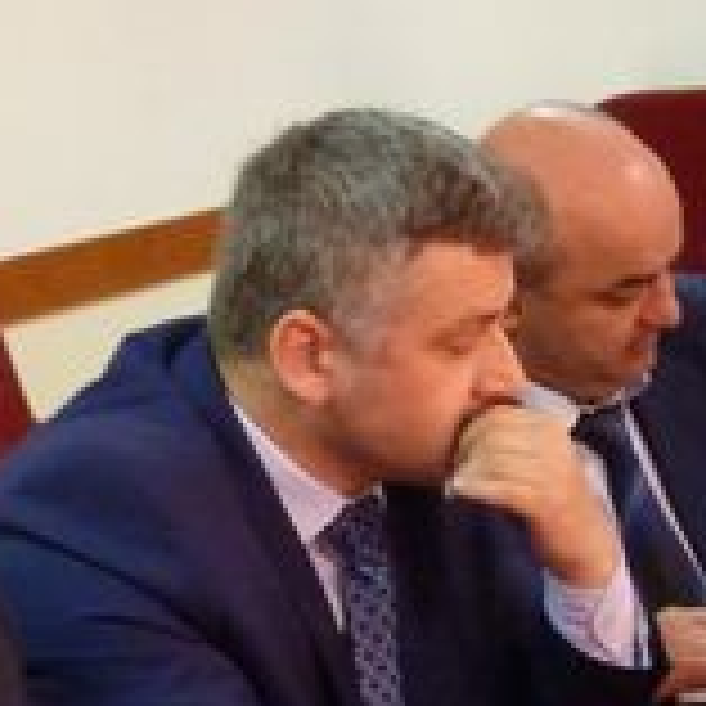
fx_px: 3530
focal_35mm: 153
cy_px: 764
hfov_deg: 10.8
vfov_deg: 11.3
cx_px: 1178
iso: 400
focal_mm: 6.1
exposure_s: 1/30
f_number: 3
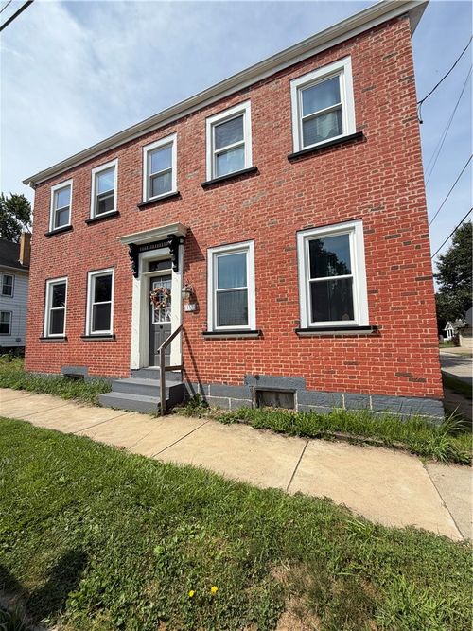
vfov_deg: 102.1
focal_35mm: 14
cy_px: 316
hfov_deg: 85.7
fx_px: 255
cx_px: 236
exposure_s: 1/779
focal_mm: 2.22
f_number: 2.2
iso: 20
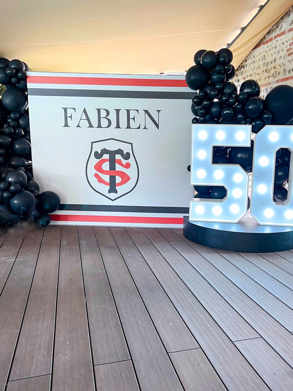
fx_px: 350
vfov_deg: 58.3
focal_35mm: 31
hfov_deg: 45.4
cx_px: 133
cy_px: 203
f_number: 1.6
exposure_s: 1/50
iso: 100
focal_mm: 5.1
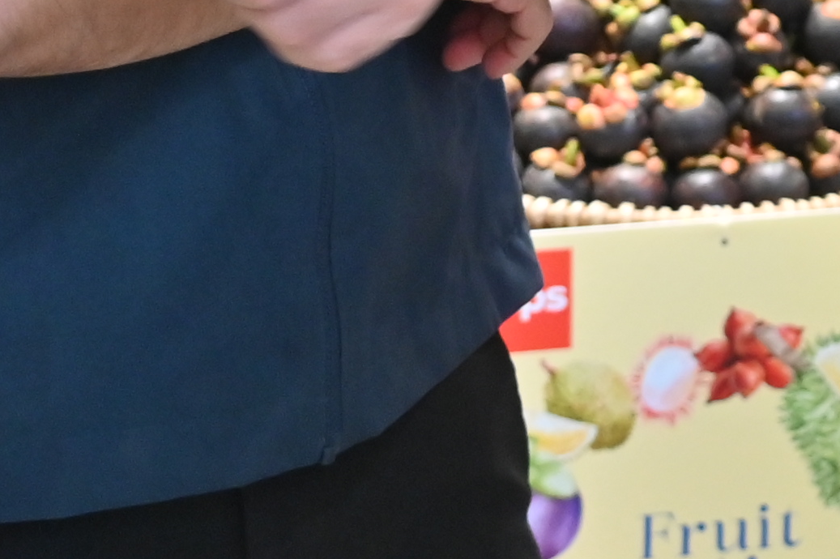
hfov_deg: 11.6
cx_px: 829
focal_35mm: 175
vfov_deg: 7.5
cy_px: -639
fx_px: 4081
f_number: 4.5
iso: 1800
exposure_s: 1/100
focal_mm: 30
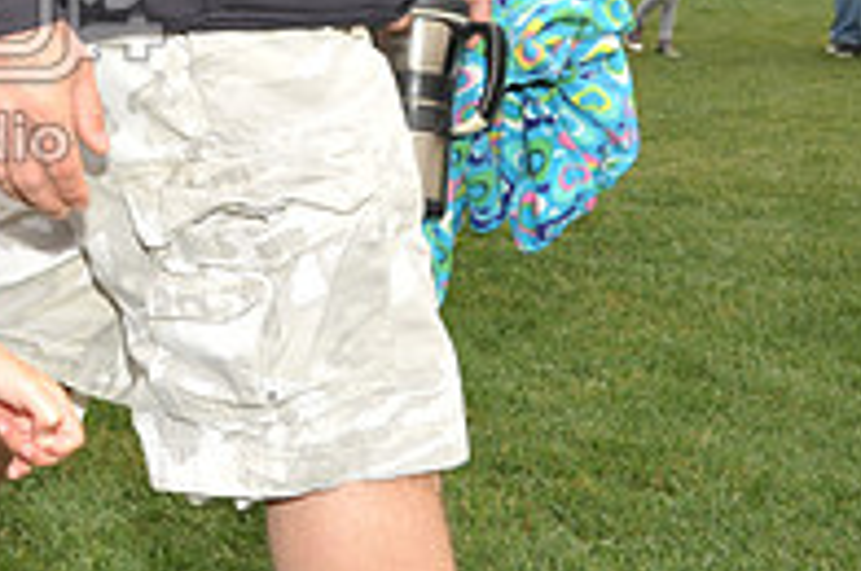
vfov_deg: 18.5
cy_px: -22
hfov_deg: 23.3
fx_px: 1695
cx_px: -404
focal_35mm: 71
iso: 400
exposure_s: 1/250
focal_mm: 24
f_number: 8
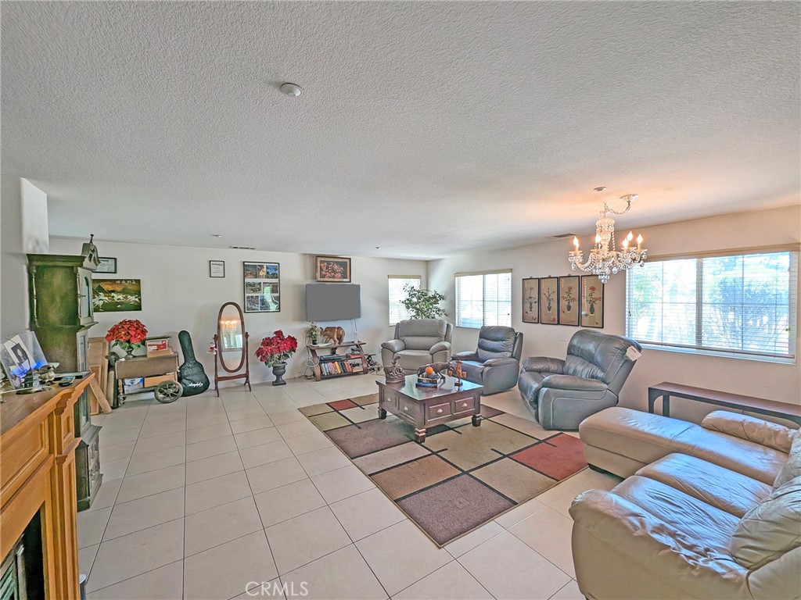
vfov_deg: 89.9
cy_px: 300
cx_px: 400
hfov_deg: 106.2
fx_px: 301
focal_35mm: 13
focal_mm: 1.95
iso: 59
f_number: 2.2
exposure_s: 1/30
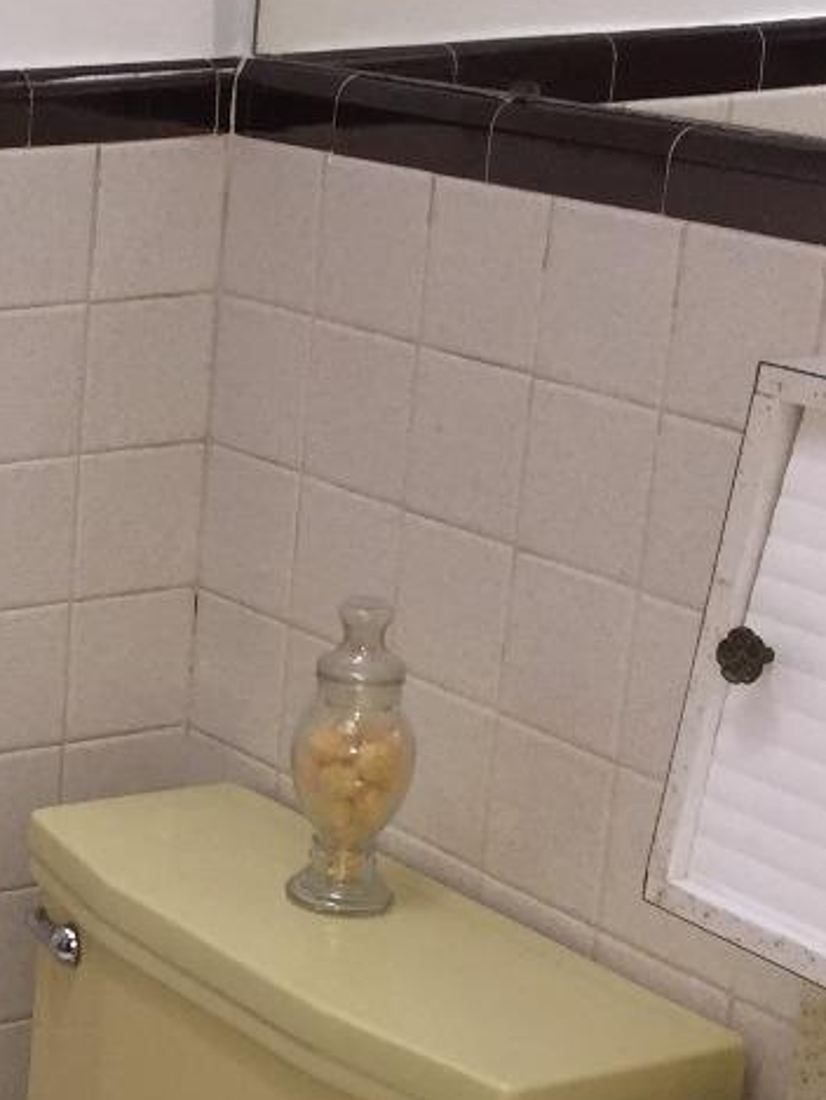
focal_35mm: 89
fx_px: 2830
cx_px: -326
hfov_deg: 15.6
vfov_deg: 21.9
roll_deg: -0.5
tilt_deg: -19.0
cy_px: 783
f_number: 2.2
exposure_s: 1/33
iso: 80
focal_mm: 4.15
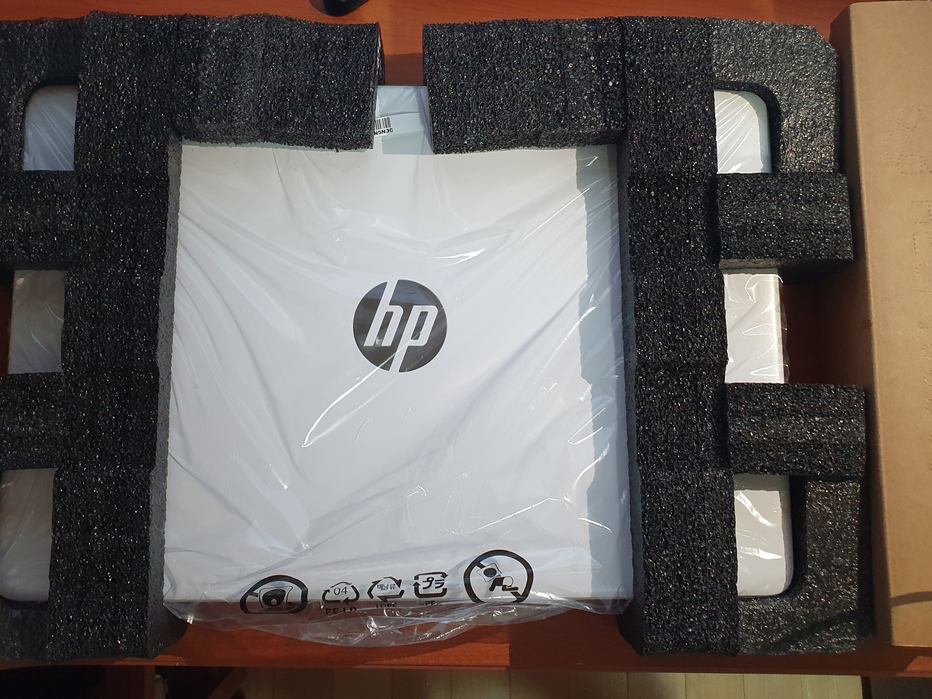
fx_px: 835
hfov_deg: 58.4
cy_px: 327
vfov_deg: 45.4
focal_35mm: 31
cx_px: 470
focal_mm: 4.32
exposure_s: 1/40
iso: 320
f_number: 2.4
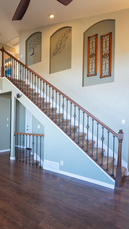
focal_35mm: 23
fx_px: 140
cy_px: 118
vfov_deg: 78.7
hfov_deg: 39.8
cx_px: -15
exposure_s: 1/4
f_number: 8
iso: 100
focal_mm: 14
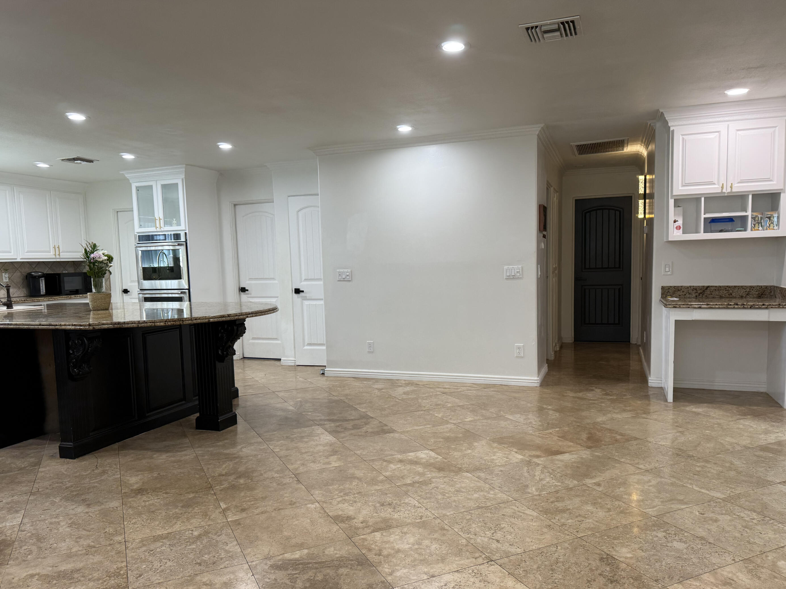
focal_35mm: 26
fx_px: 590
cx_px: 387
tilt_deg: -6.1
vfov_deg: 53.0
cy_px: 316
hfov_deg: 67.3
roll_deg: +1.0
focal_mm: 6.76
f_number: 1.78
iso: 125
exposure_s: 1/120
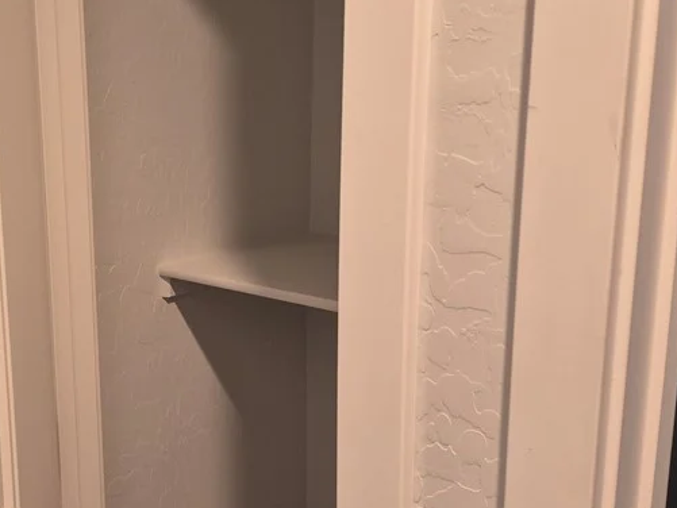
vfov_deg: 30.9
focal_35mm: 47
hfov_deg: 38.7
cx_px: 124
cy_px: 274
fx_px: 919
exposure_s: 1/120
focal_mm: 5.4
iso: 320
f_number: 1.8
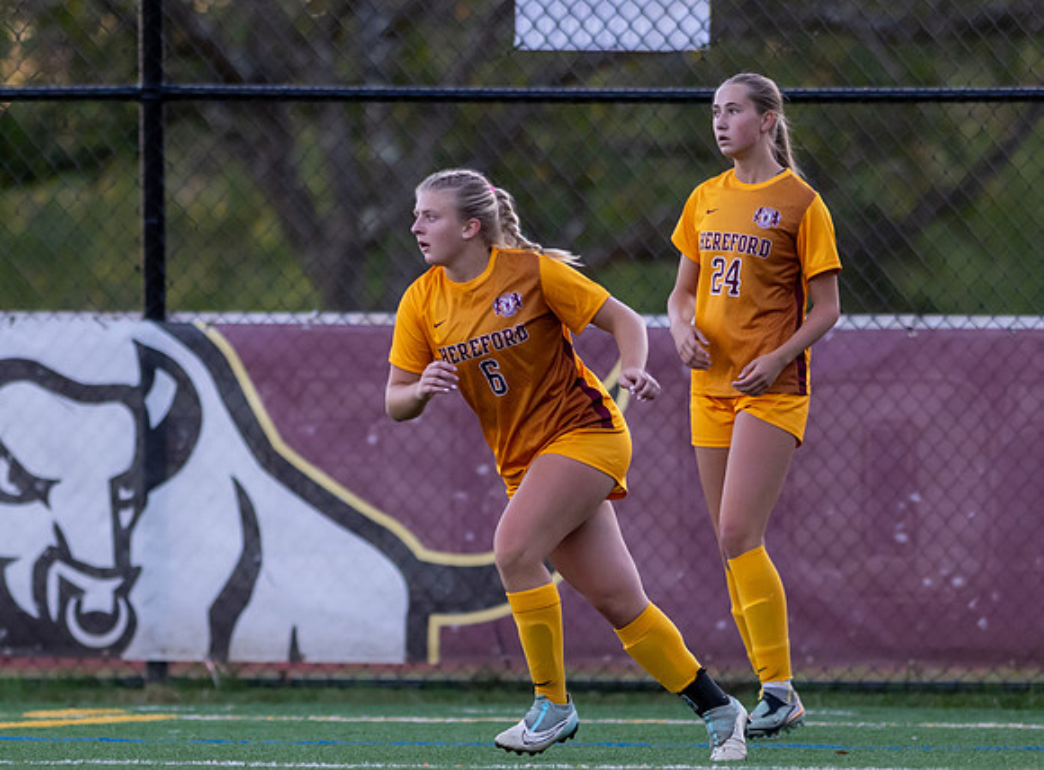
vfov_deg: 2.1
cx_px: 373
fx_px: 21471
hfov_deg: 2.8
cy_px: 479
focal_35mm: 716
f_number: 2.8
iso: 1600
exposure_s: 1/1600
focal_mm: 300
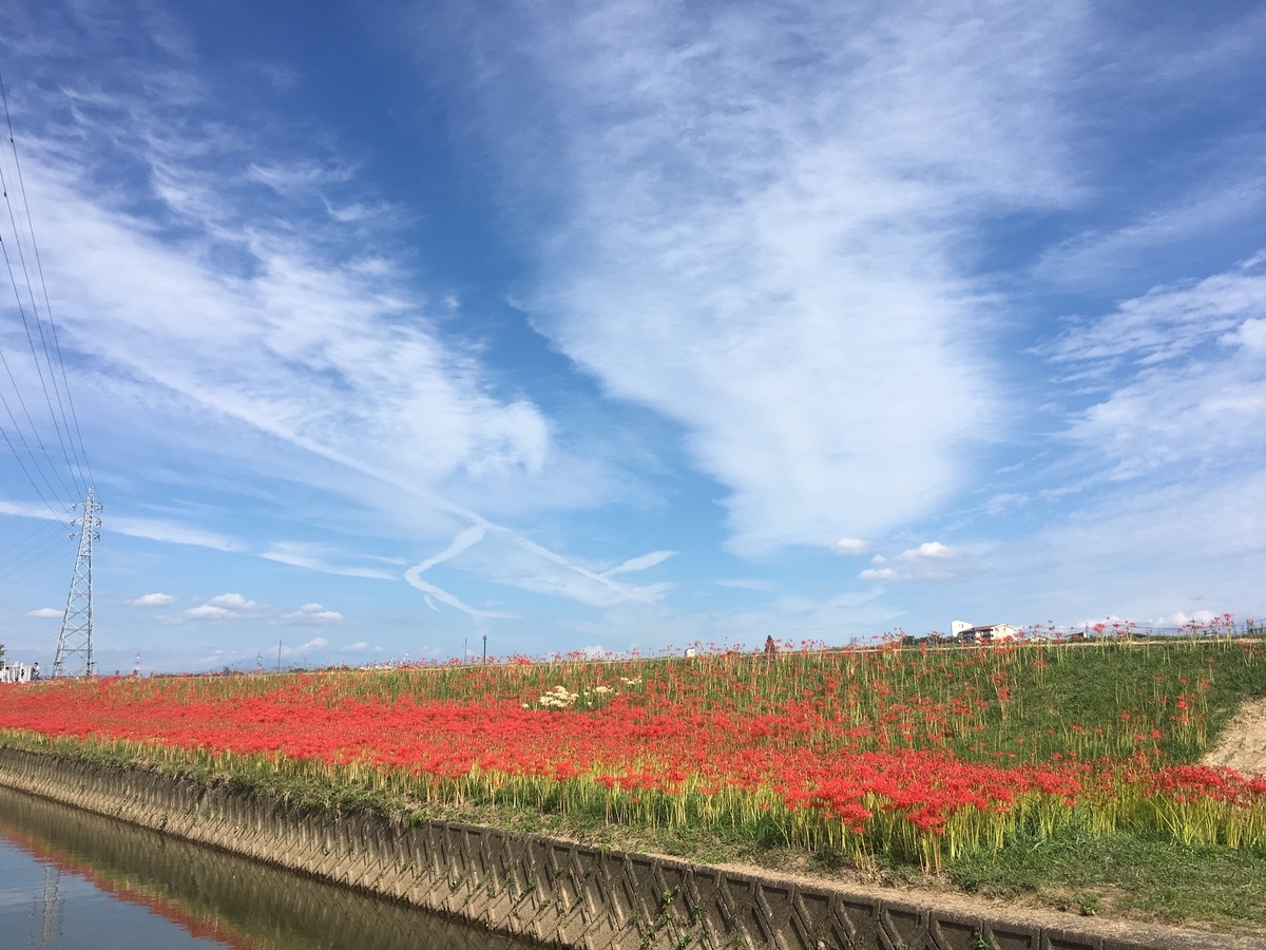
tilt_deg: +11.3
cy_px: 475
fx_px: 1061
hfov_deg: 61.7
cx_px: 633
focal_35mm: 29
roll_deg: +0.8
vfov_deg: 48.2
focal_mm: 4.15
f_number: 2.2
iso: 25
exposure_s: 1/2404
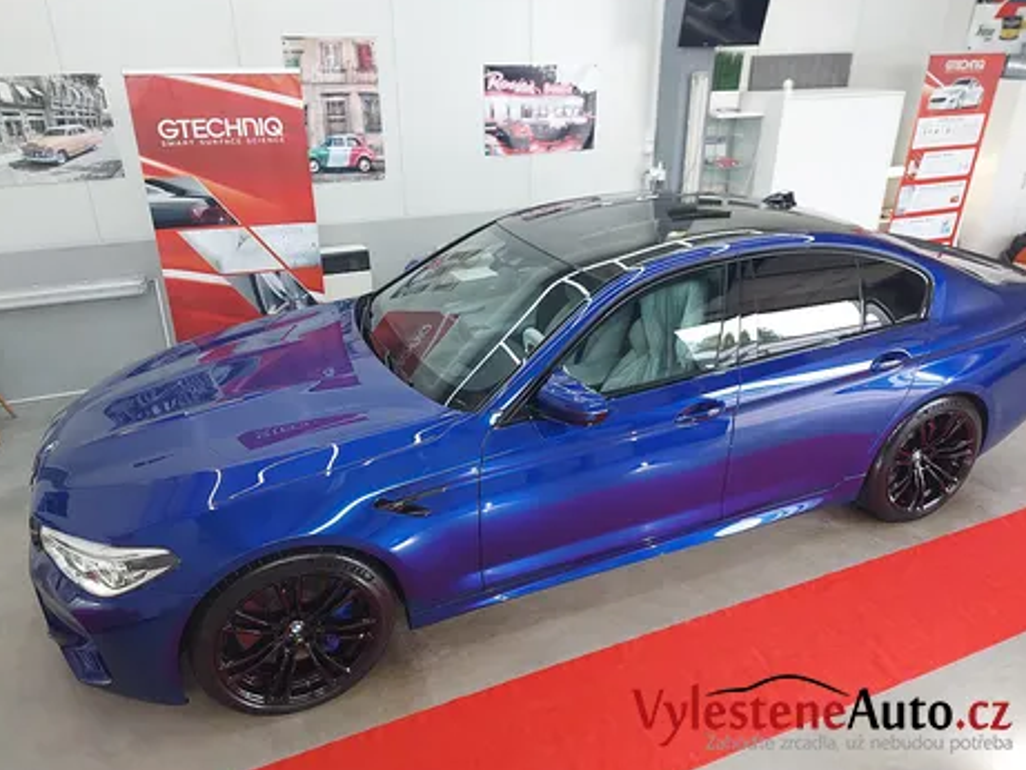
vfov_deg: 54.9
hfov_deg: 69.4
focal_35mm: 25
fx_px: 741
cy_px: 385
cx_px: 512
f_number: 1.8
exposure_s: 1/50
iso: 80
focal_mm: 5.23
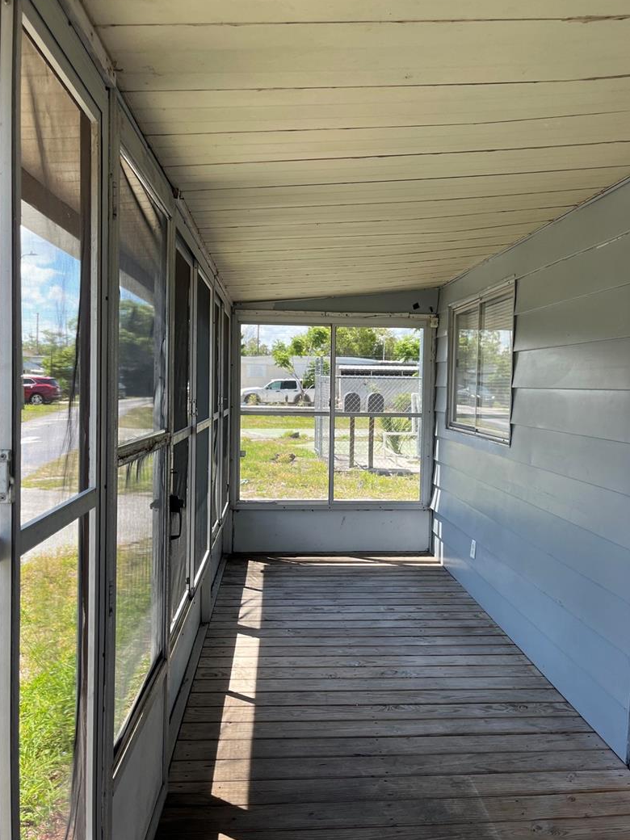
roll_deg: -0.6
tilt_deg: -3.2
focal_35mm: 30
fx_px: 728
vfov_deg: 59.9
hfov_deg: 46.7
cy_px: 435
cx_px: 348
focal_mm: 5.1
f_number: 1.6
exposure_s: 1/499
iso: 50
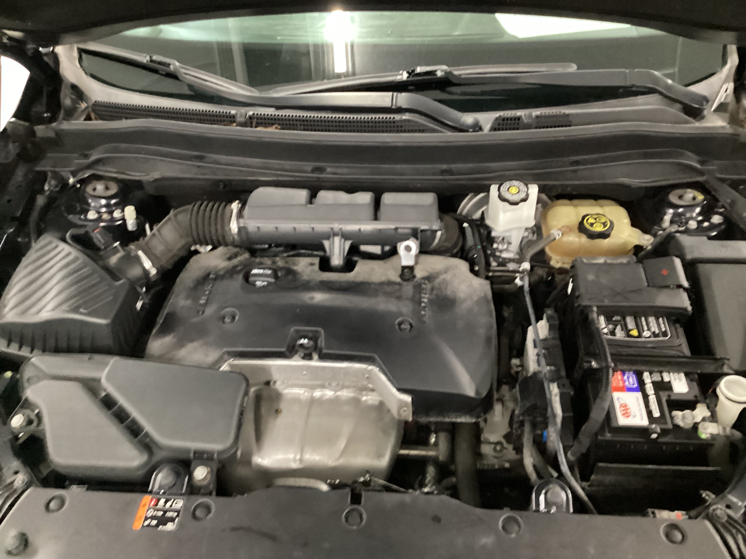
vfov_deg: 45.4
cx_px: 373
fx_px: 668
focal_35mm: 31
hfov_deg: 58.4
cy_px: 280
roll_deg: +2.9
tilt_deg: -43.4
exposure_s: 1/20
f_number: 2.4
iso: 800
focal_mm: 3.3
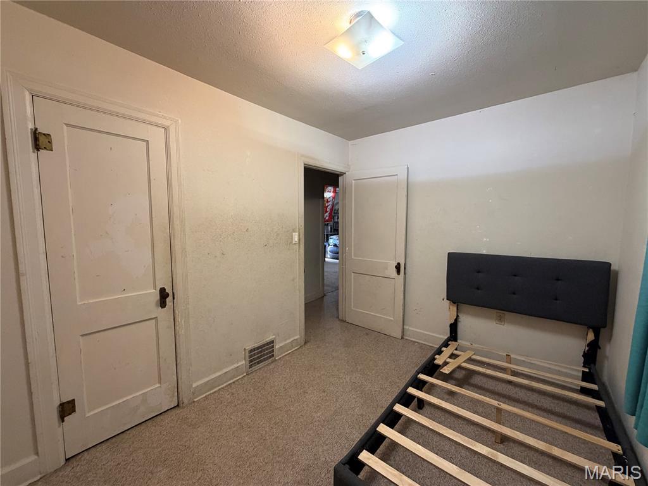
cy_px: 243
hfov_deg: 102.1
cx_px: 324
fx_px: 262
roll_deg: +0.1
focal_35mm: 14
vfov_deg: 85.7
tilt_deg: -5.3
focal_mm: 2.22
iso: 250
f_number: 2.2
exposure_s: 1/60
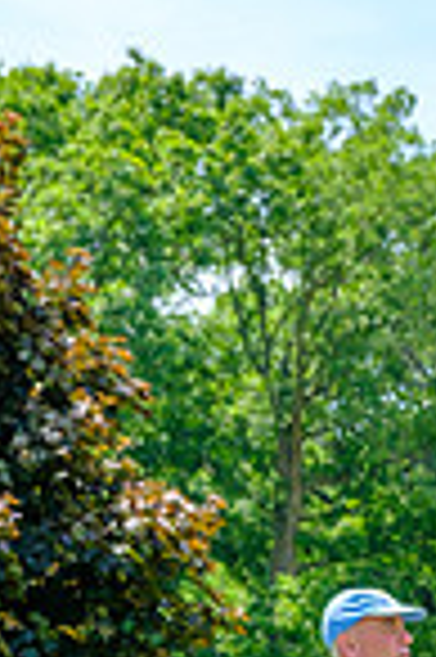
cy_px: 896
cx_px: 625
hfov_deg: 7.8
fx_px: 3150
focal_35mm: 173
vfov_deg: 11.5
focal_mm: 37.4
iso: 200
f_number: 5
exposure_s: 1/500
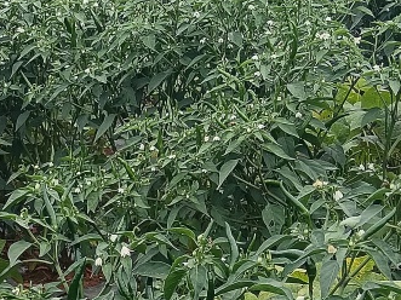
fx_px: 1818
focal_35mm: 157
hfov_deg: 12.3
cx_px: -75
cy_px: 270
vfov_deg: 9.4
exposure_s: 1/128
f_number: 1.8
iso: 100
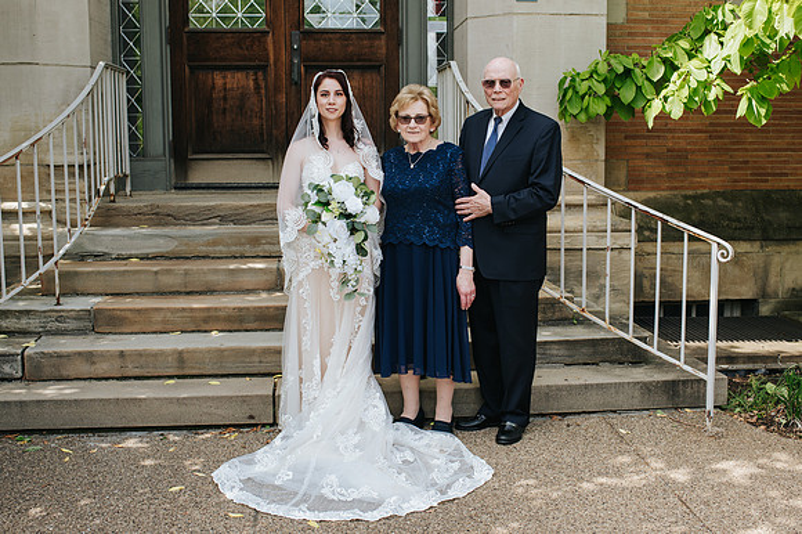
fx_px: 957
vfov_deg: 31.2
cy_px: 270
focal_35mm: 43
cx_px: 408
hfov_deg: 45.5
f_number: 3.5
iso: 180
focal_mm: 35
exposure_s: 1/400
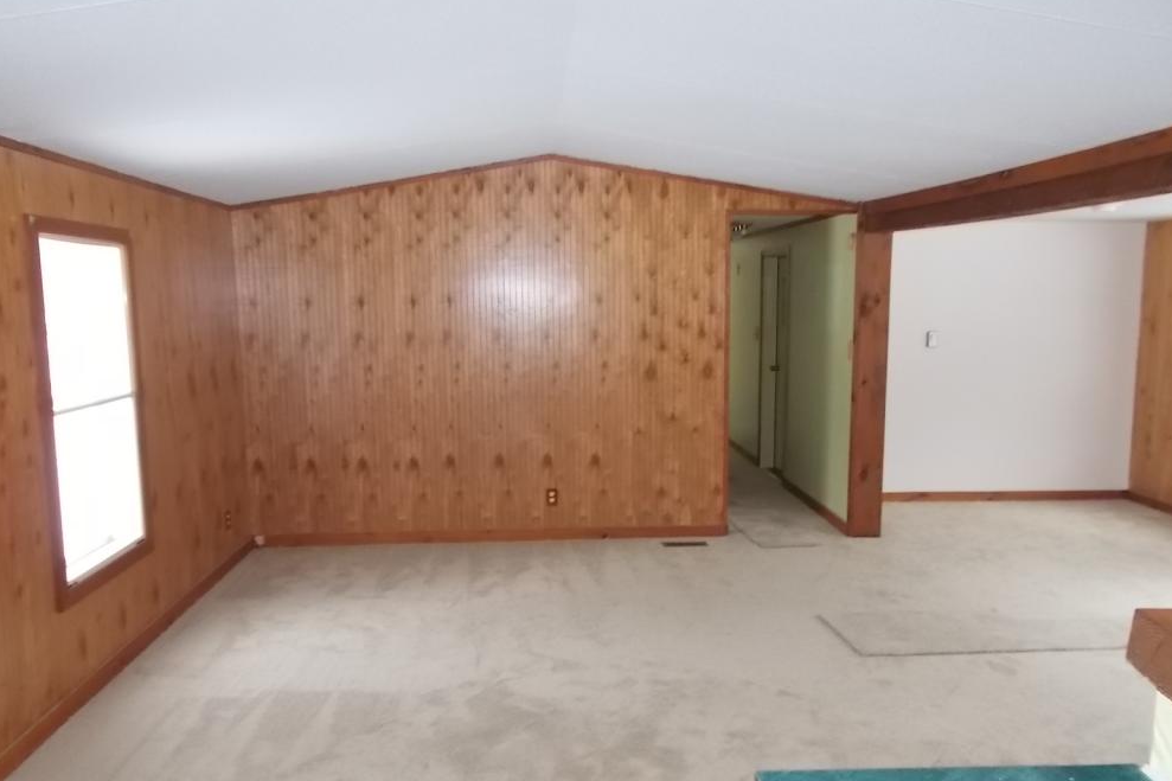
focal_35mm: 28
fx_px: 911
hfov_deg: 65.5
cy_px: 421
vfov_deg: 46.3
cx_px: 582
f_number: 3.2
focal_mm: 4.6
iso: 320
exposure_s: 1/40
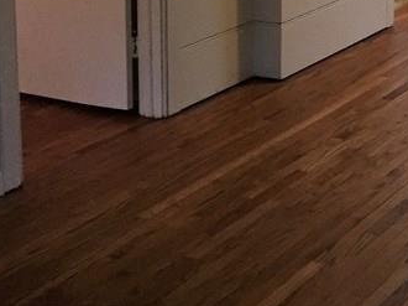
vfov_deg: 15.4
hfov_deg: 19.4
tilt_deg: -8.0
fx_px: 1060
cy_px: -118
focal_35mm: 90
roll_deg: -2.5
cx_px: 582
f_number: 2.2
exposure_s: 1/30
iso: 200
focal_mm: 4.15
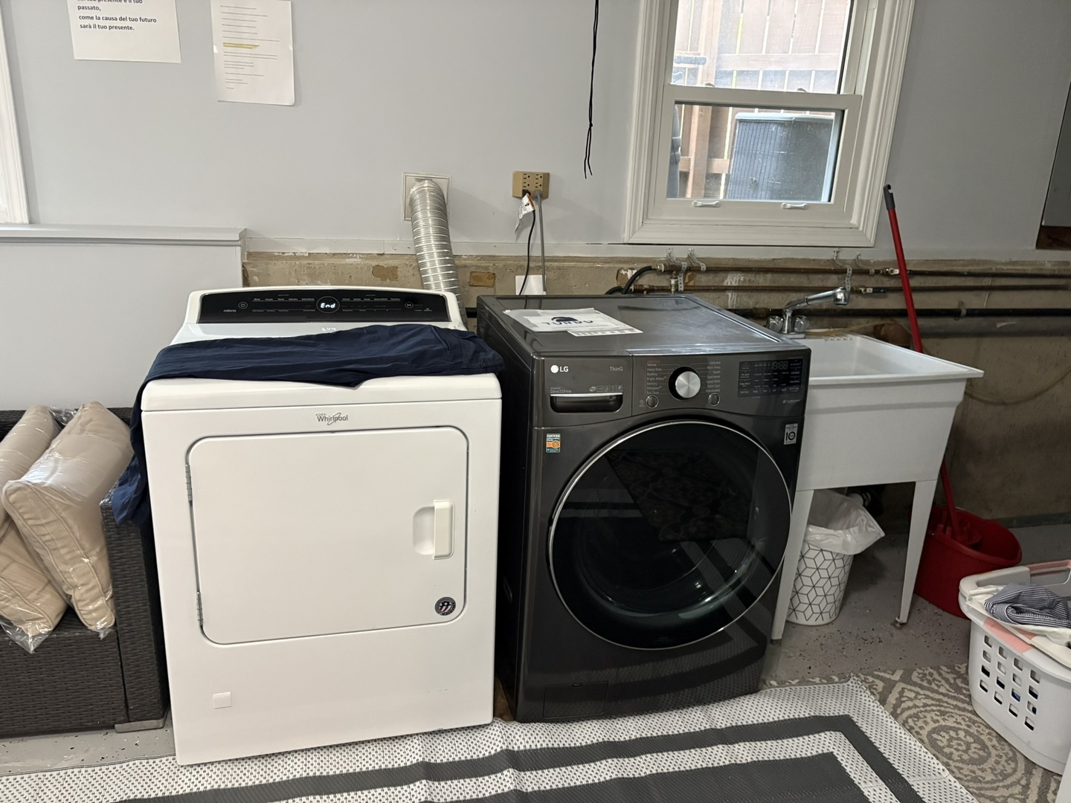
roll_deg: -1.7
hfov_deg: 67.3
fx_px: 804
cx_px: 536
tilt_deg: -15.8
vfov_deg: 53.1
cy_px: 402
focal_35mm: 26
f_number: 1.6
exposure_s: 1/40
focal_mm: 5.96
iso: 500
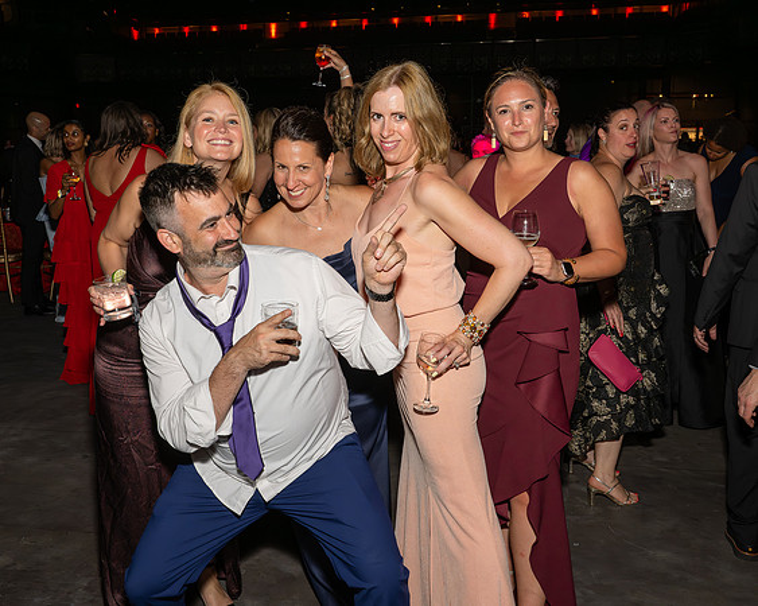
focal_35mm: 36
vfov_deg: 41.4
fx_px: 801
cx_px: 345
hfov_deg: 50.6
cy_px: 288
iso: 800
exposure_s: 1/250
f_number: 9
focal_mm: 28
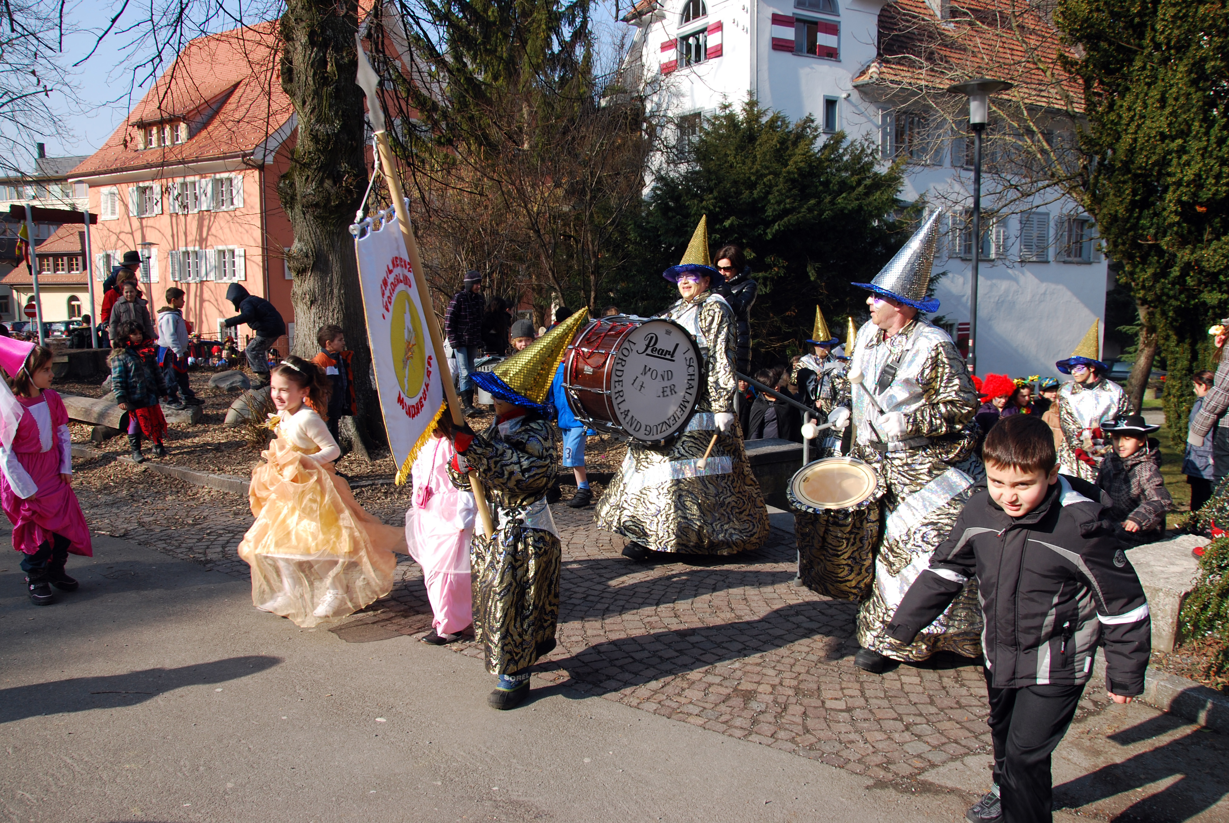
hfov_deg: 67.3
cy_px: 412
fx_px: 923
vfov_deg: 48.0
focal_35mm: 27
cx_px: 614
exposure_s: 1/200
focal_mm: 18
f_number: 7.1
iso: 100
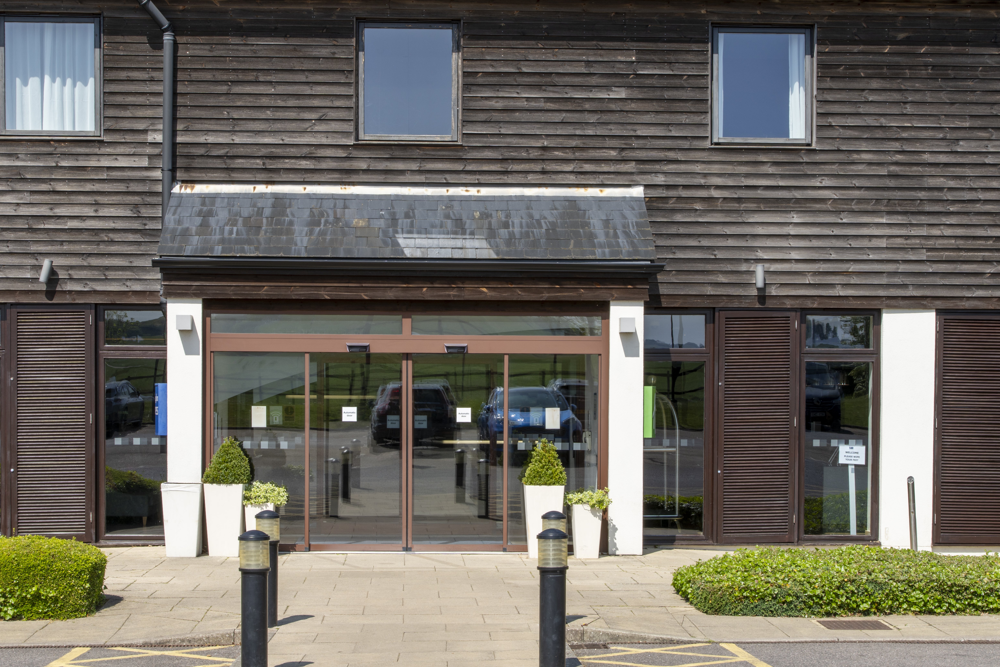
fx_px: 1917
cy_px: 244
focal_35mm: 69
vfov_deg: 19.7
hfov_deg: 29.2
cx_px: 491
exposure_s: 1/60
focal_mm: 45
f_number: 16
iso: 125
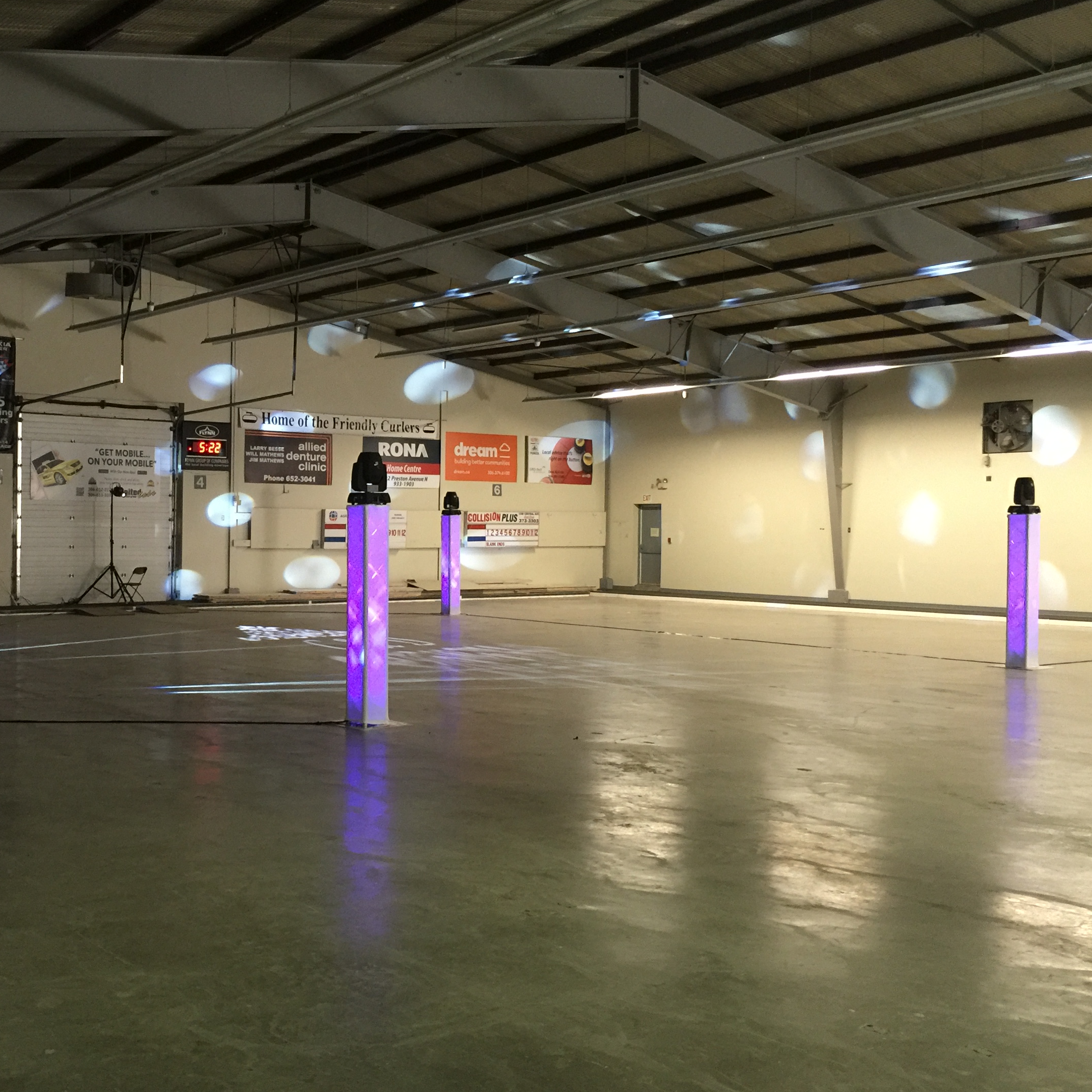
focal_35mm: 39
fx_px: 1392
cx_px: 329
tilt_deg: -1.3
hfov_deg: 42.0
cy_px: 559
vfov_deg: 42.8
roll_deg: -0.4
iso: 125
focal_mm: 4.15
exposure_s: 1/10
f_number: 2.2
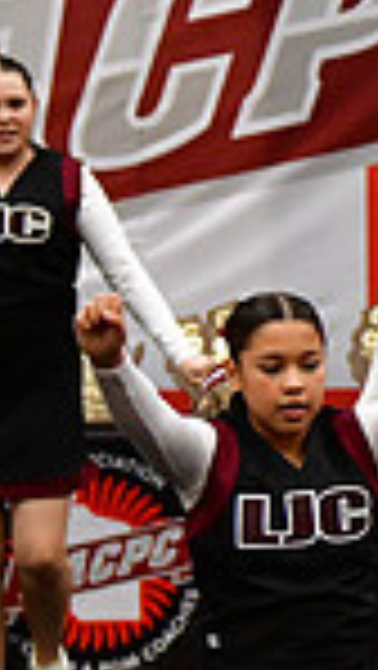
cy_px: 366
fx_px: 9784
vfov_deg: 3.9
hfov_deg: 2.2
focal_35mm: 550
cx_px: 1220
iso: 4000
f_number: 2.8
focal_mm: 90
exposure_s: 1/800
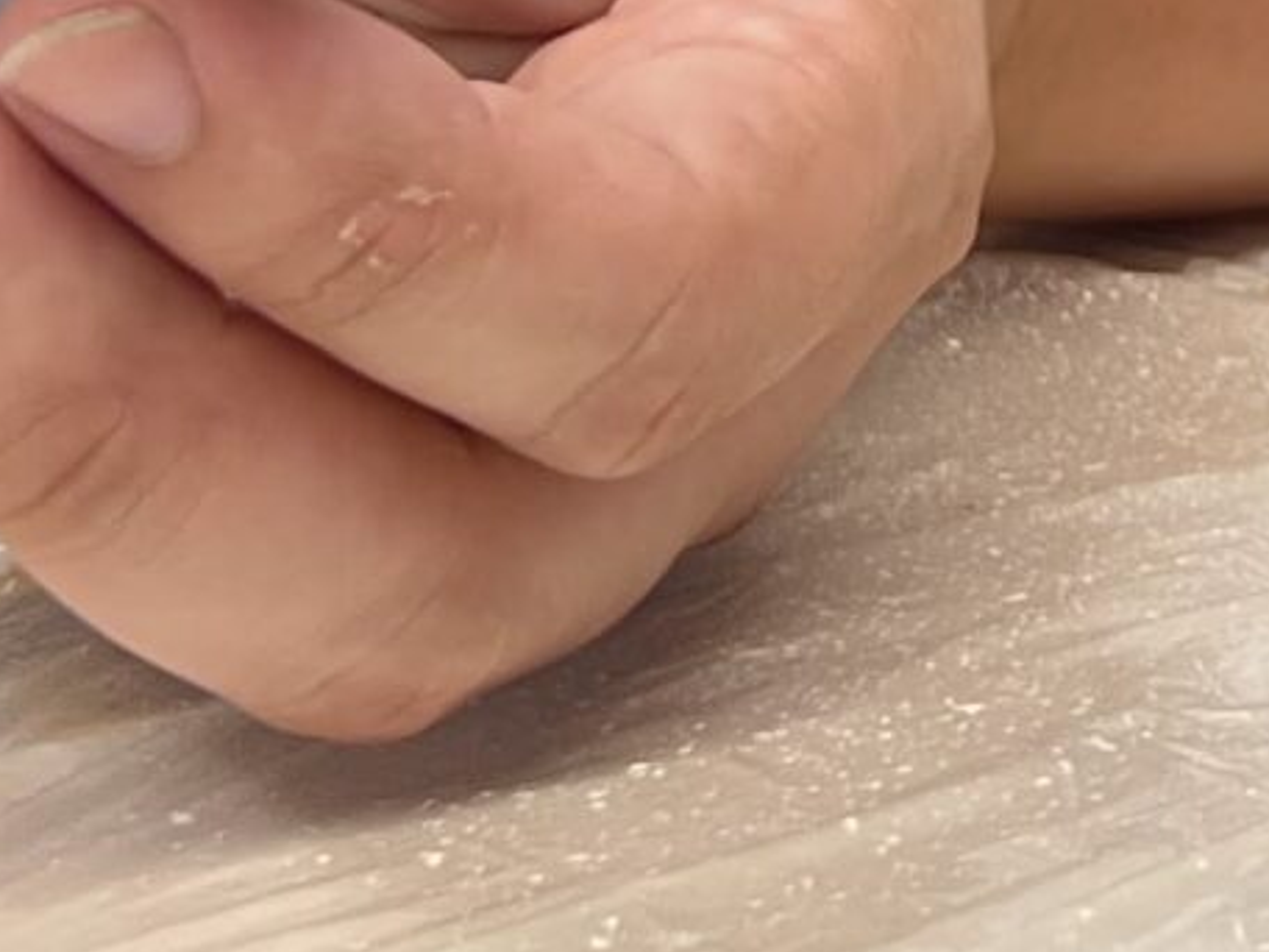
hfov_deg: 11.9
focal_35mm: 146
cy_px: -1297
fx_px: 5352
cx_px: 2627
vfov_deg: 9.2
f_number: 1.5
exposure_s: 1/50
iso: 100
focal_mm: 5.7
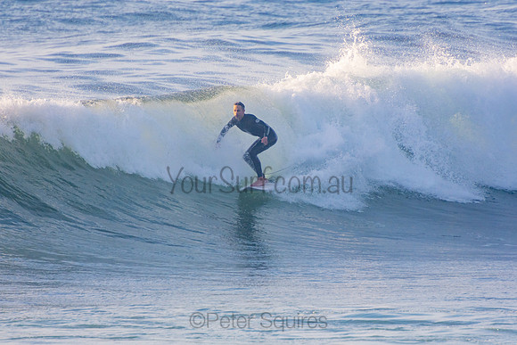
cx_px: 258
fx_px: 8925
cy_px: 172
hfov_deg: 3.3
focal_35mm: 621
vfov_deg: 2.2
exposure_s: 1/1250
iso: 400
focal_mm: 400
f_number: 5.6
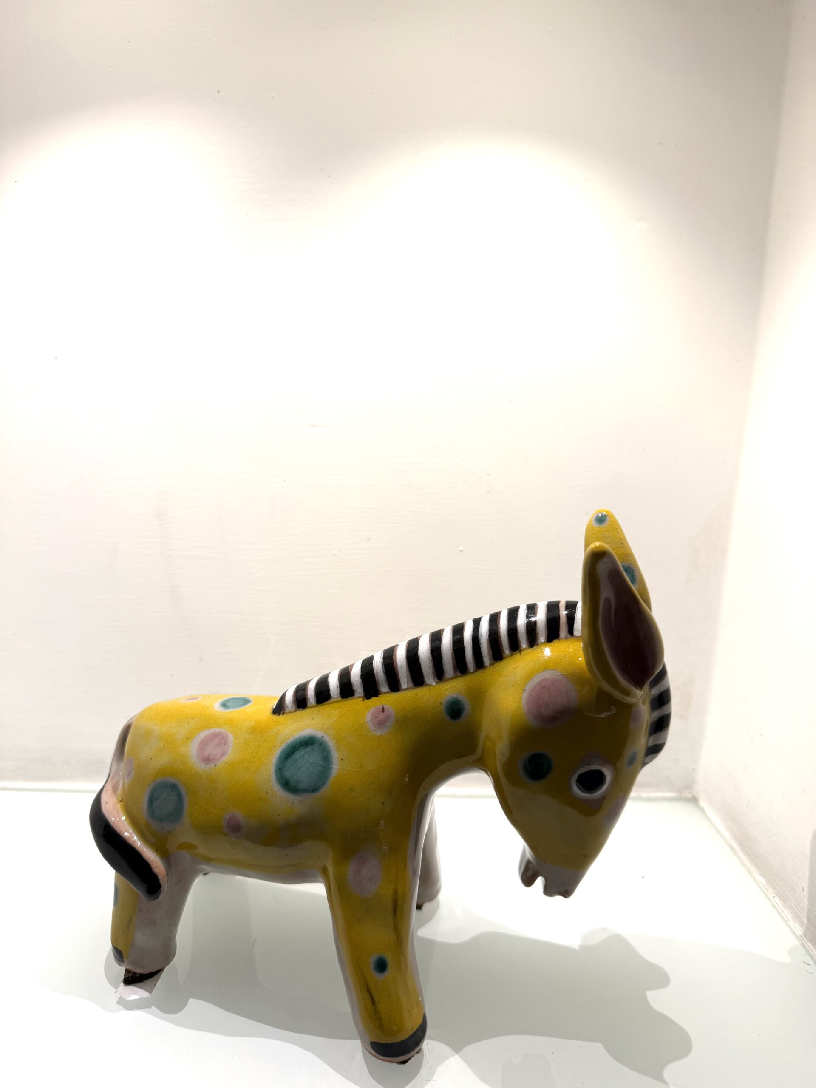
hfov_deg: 56.8
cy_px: 544
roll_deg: -1.6
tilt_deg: -14.0
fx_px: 754
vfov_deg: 71.6
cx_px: 408
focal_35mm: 24
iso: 50
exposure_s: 1/122
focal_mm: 6.76
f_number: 1.78
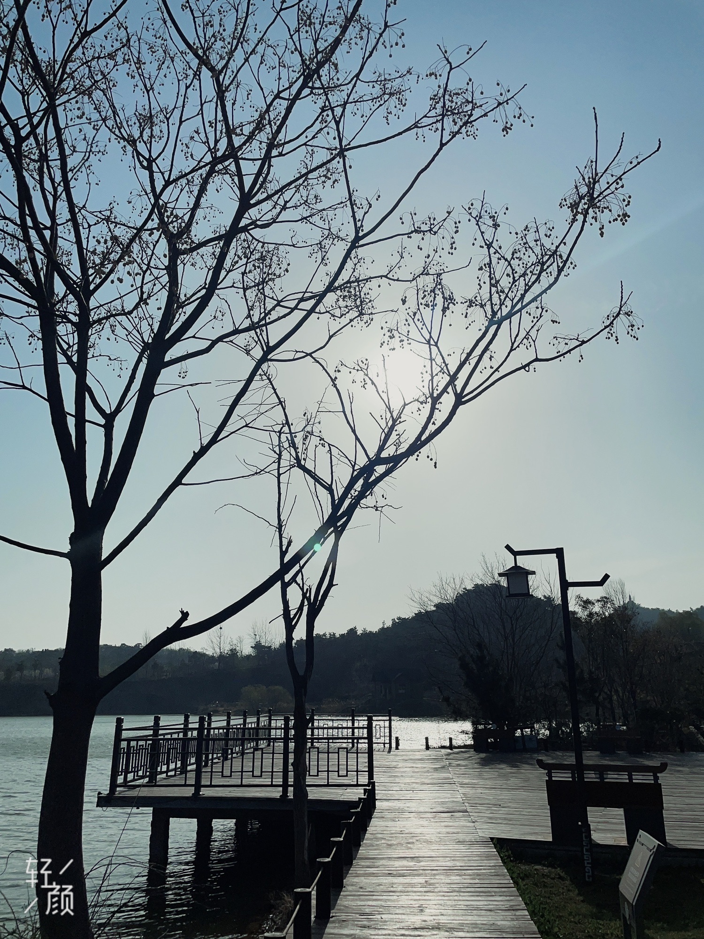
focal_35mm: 26
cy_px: 470
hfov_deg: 53.1
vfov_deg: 67.3
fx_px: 705
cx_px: 352
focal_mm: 4.2
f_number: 1.6
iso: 32
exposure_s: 1/25000
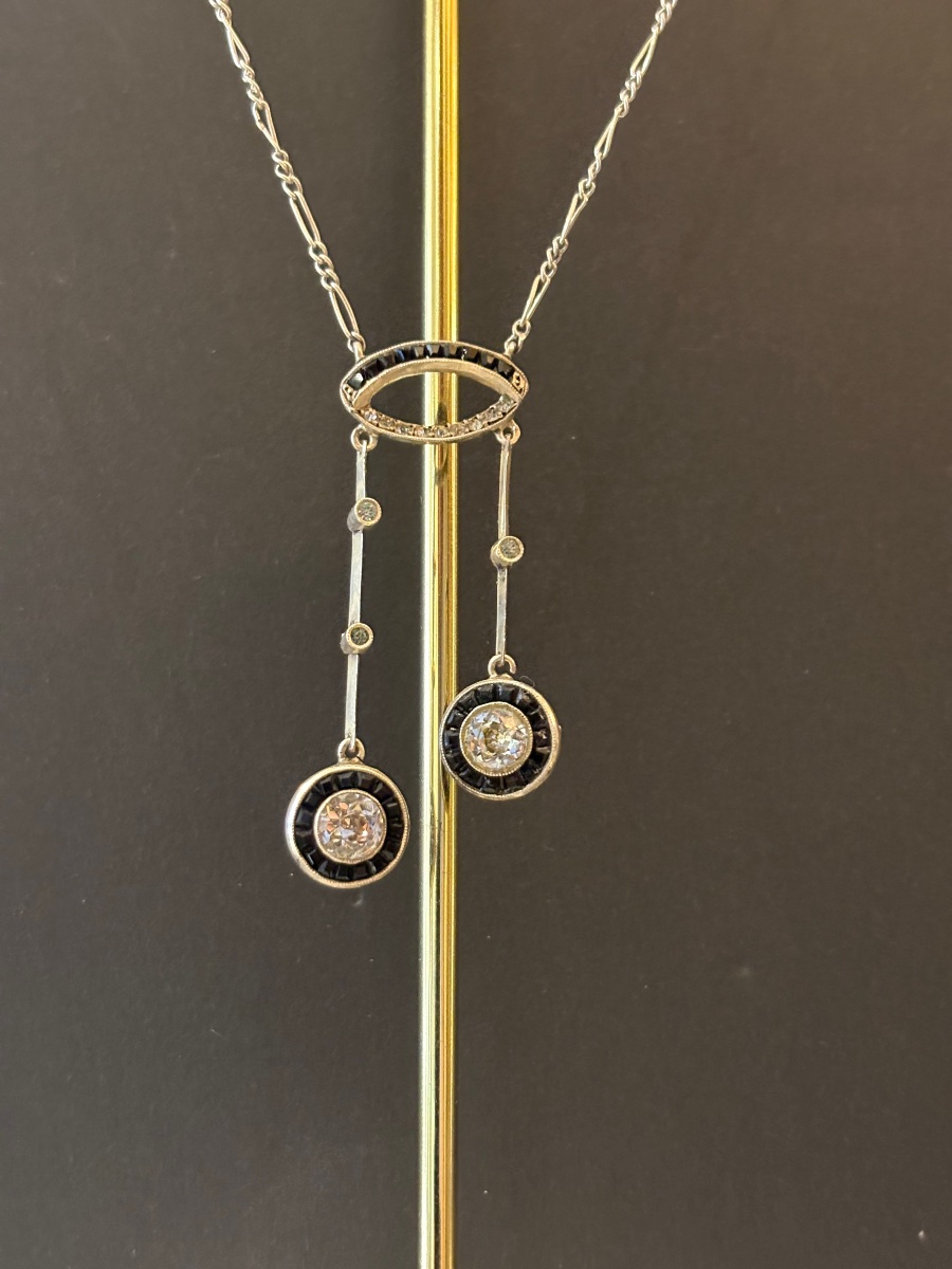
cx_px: 476
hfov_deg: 28.0
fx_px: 1907
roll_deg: -2.5
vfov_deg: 36.8
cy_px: 634
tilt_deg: +9.3
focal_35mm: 52
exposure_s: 1/20
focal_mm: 5.96
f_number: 1.6
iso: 400
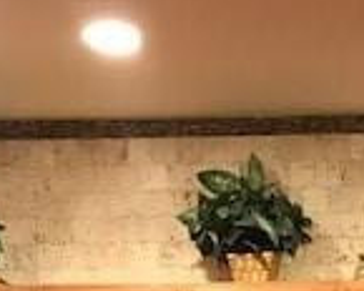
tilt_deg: -11.8
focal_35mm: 121
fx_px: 1304
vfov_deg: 10.6
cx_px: 372
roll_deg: +0.9
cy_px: 743
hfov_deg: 15.6
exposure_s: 1/9
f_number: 1.8
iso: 100
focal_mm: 3.99
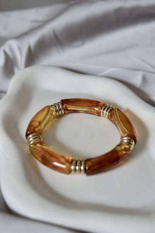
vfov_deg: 29.9
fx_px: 437
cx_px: 78
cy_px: 116
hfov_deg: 20.1
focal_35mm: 68
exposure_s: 1/60
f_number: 5
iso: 560
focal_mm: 45
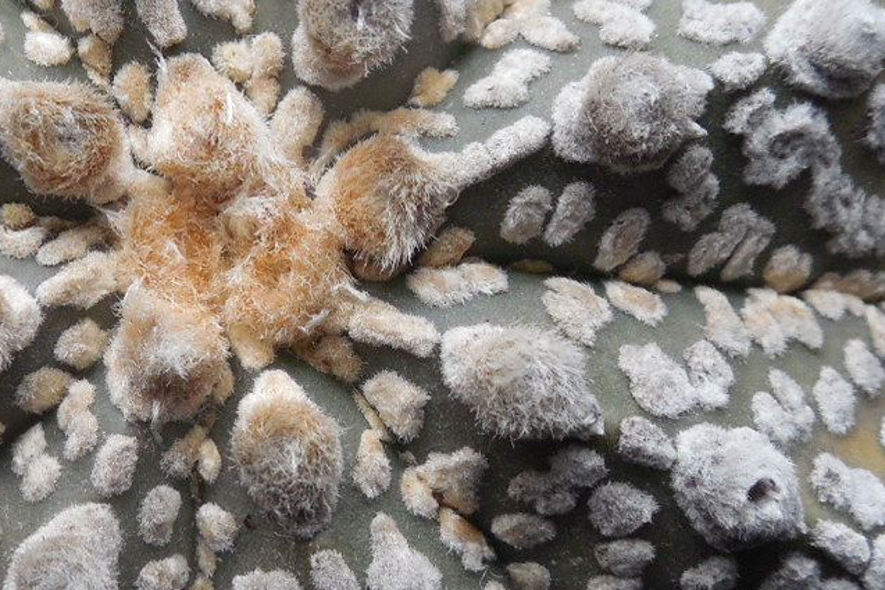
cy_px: 254
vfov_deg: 16.9
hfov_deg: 24.7
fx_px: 1992
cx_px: 182
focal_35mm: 81
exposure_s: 1/30
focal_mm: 5.6
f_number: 3.6
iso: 250
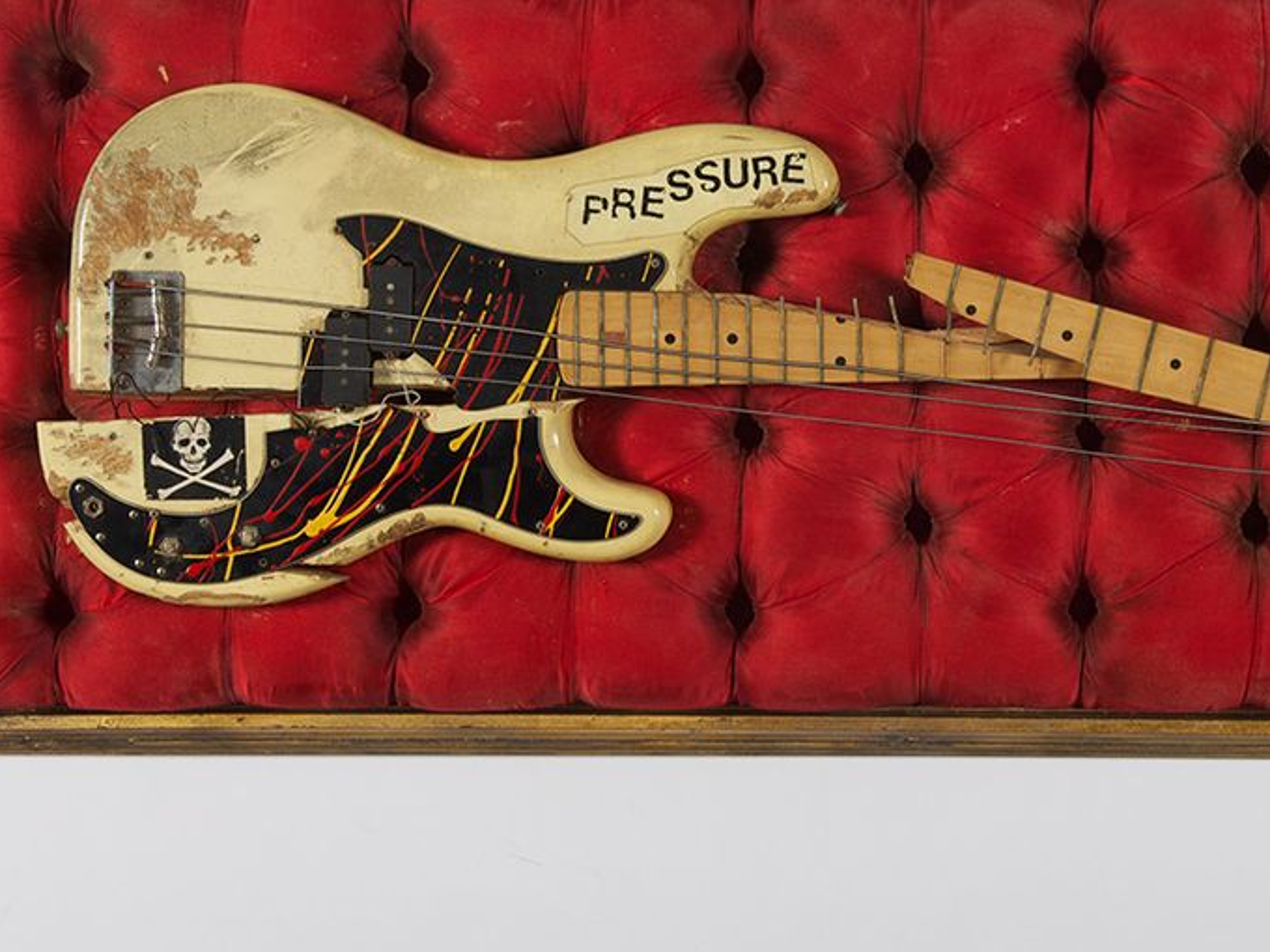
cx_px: 919
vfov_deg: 18.6
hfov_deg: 24.5
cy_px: 326
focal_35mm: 79
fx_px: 2893
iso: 100
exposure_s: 1/60
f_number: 6.3
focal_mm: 31
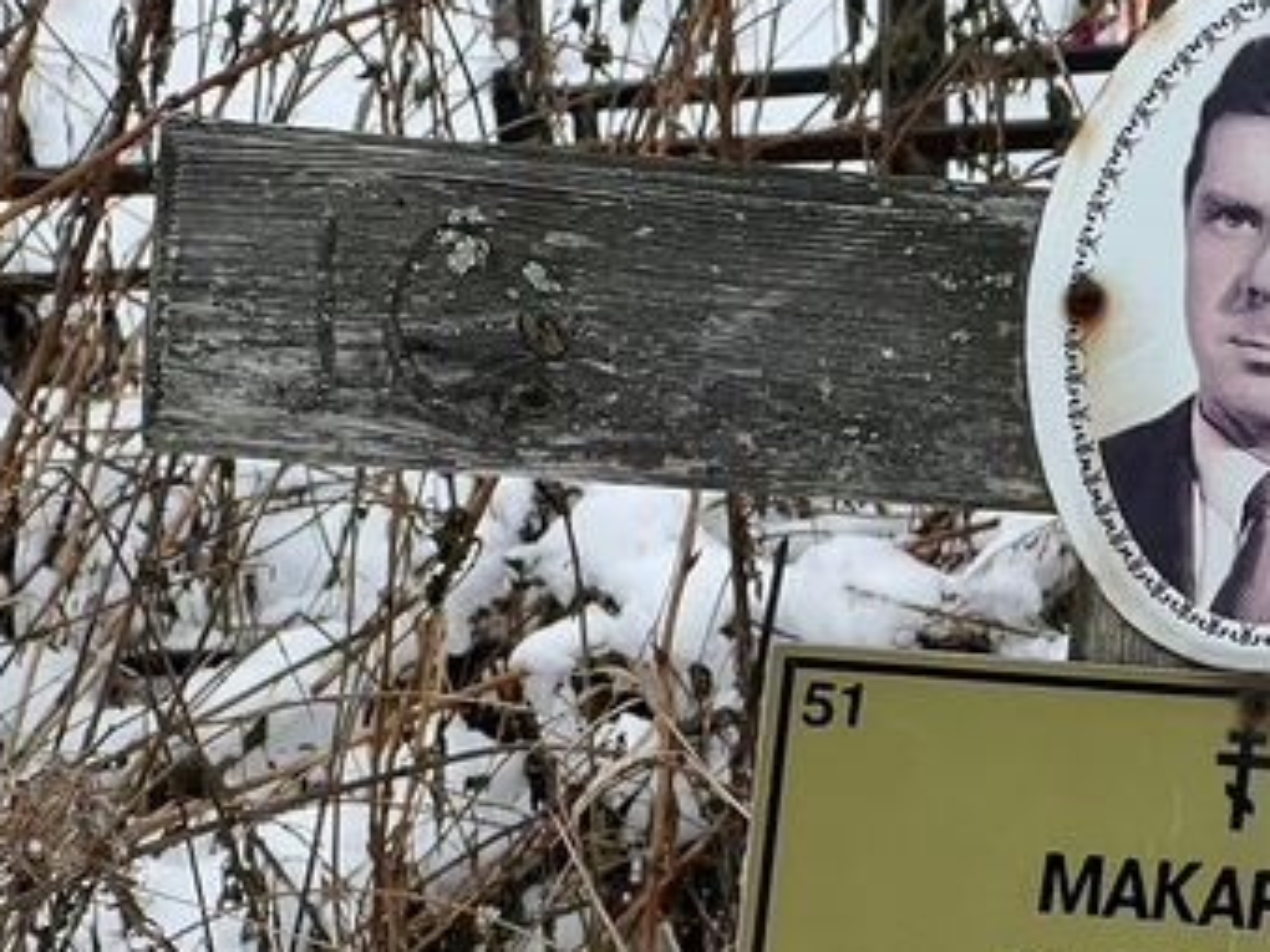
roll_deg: -0.3
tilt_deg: -18.4
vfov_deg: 8.2
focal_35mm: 181
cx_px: 1285
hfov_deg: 10.8
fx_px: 6641
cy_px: 840
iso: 64
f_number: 2.8
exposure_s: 1/99
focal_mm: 9
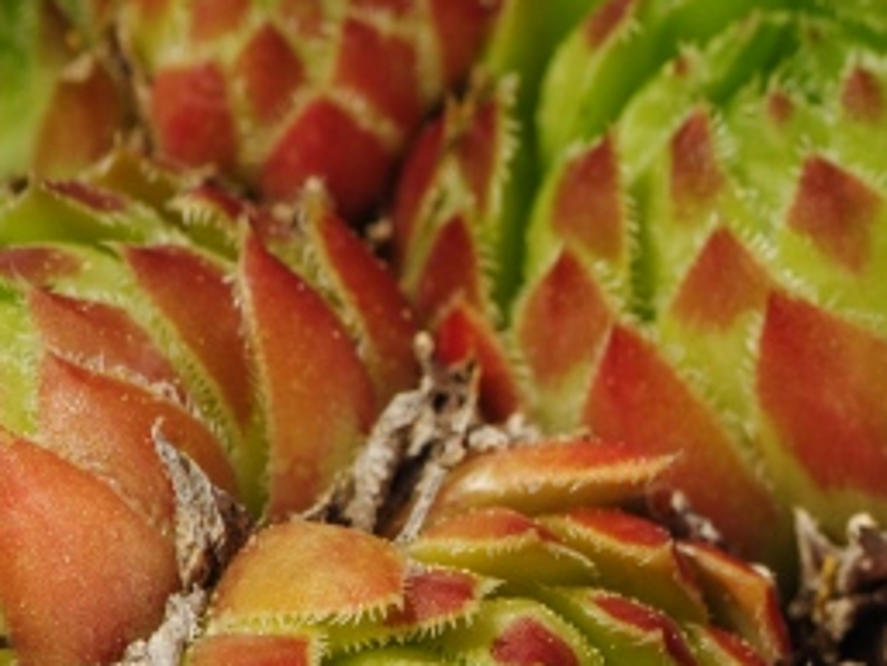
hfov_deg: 5.2
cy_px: 521
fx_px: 9780
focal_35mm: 381
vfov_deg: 3.9
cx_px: 1156
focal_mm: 85
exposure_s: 1/250
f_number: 9
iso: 100
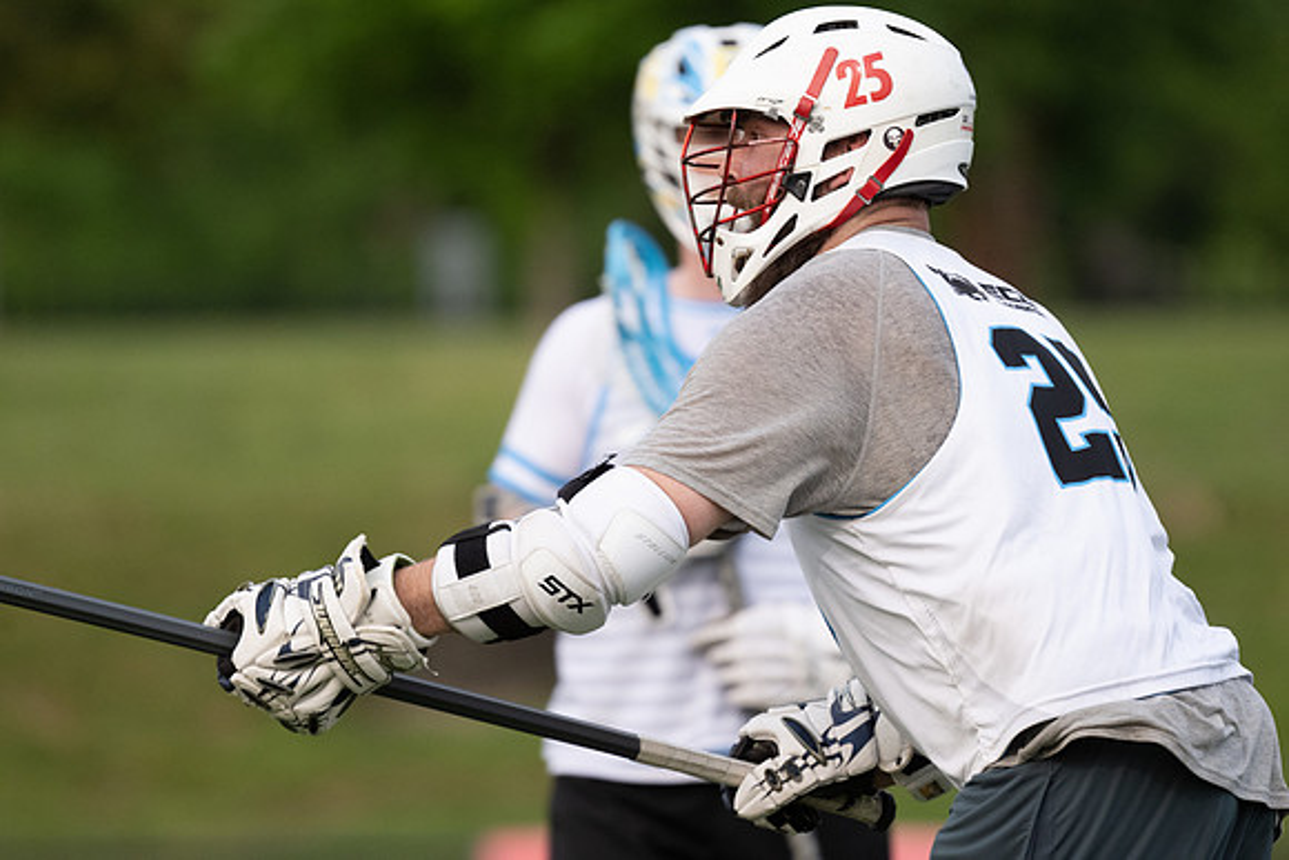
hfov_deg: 3.5
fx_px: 20955
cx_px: 754
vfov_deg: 2.4
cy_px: 357
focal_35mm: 585
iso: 2000
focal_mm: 500
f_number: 5.6
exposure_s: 1/1000
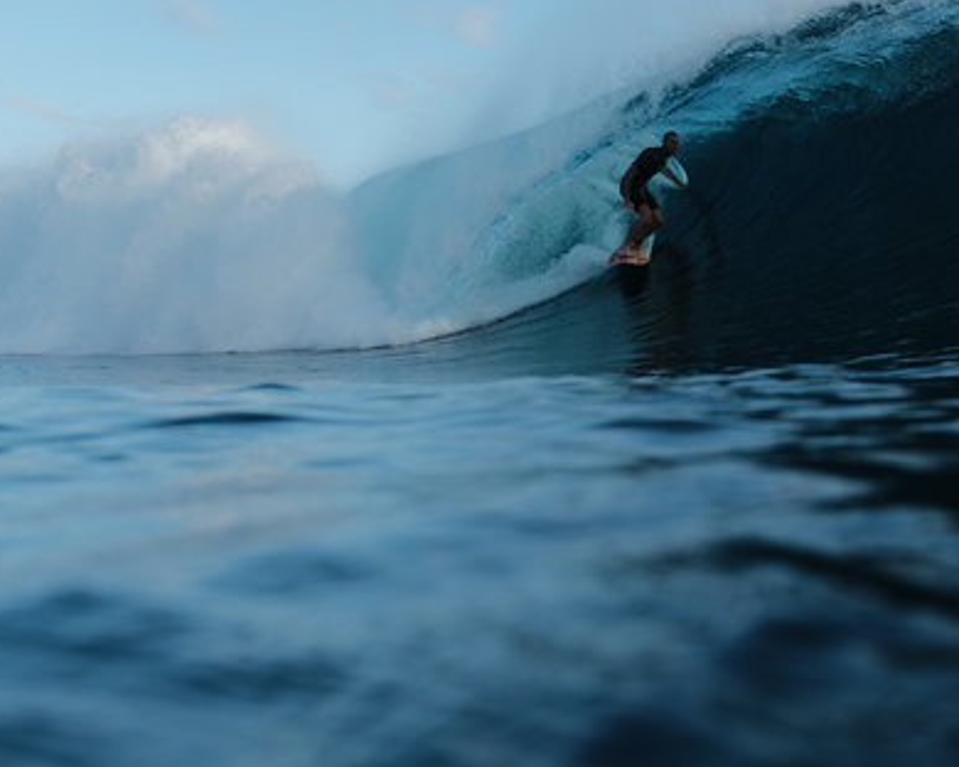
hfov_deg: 30.9
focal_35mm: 61
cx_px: 570
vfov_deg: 25.0
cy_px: 381
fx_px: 1731
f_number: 5.6
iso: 400
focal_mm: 35
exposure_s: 1/750
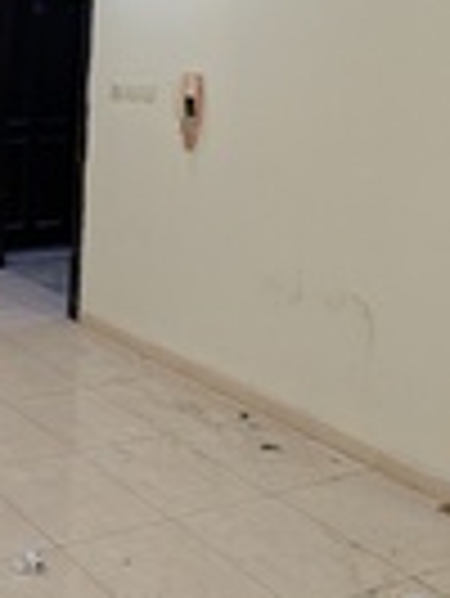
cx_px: -214
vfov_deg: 43.3
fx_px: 710
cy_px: 108
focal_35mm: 41
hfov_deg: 26.3
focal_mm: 2.02
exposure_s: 1/120
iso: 253
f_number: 1.7
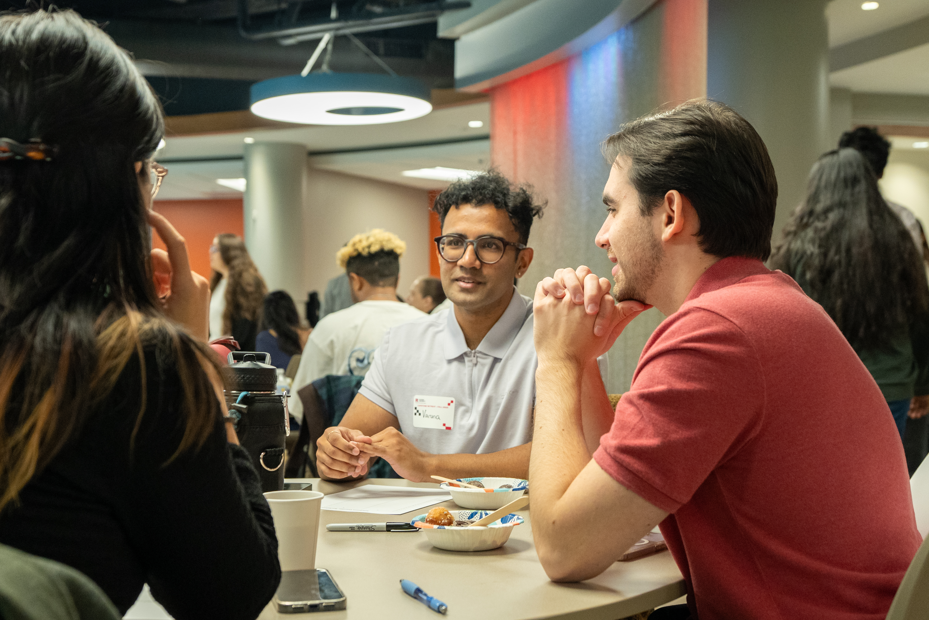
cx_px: 461
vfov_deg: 27.0
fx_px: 1290
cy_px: 313
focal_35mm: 50
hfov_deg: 39.6
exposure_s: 1/250
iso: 1600
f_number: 3.5
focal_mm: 33
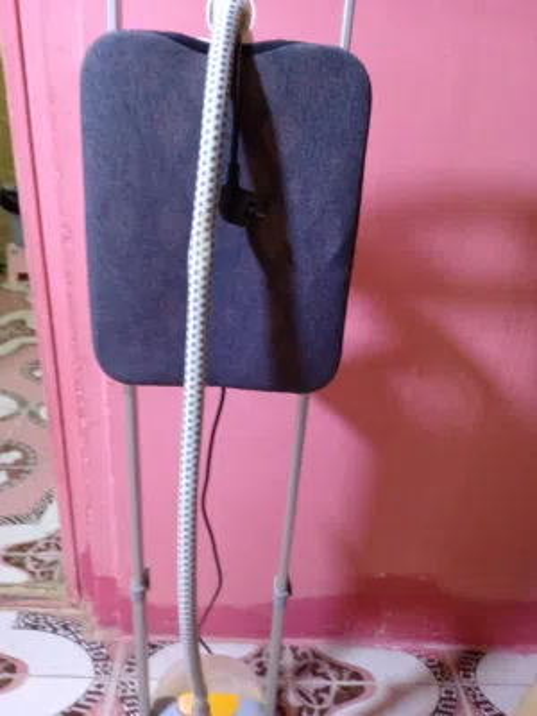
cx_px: 268
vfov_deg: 67.3
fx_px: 538
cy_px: 358
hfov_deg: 53.1
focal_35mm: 26
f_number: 1.8
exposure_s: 1/16.7
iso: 842
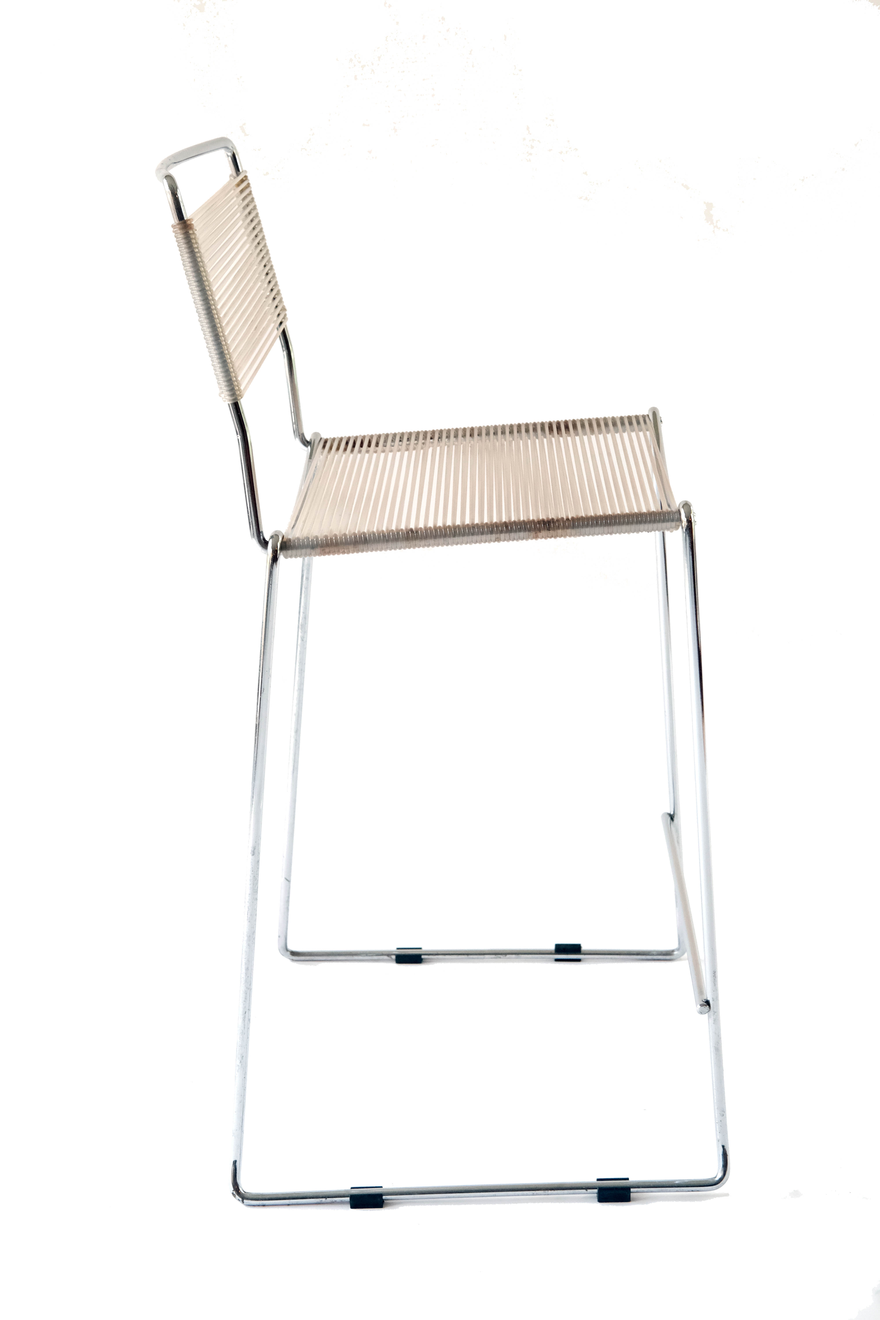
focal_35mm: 53
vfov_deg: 37.5
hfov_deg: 25.5
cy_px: 660
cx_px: 440
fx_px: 1943
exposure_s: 1/125
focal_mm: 35
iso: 4000
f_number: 5.6
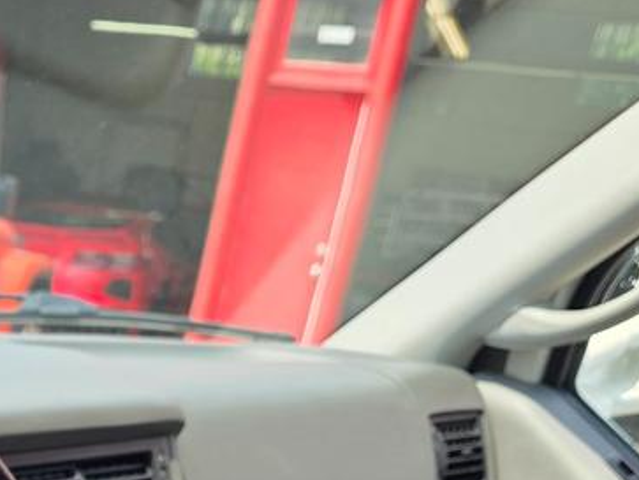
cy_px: 811
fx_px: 1497
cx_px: -313
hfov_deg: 20.6
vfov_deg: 16.0
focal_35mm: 81
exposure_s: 1/1283
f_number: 1.7
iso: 80
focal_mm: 6.3
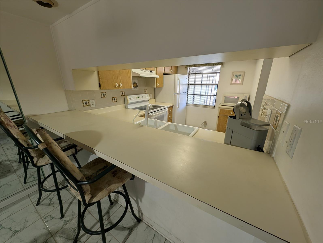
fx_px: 112
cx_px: 162
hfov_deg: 110.5
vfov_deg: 94.6
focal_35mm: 12
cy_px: 122
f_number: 1.95
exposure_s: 1/40
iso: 59
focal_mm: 2.23
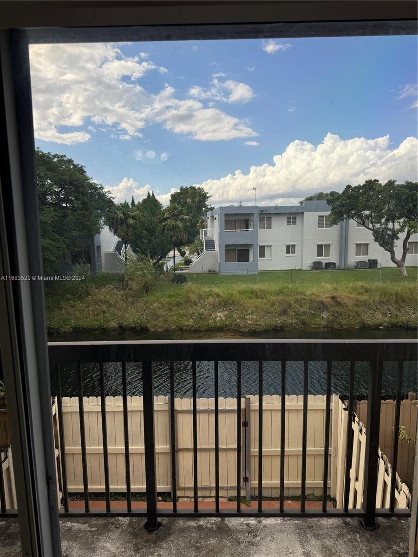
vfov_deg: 71.6
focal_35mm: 24
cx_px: 209
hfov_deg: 56.8
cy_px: 278
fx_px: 386
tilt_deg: -7.9
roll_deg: +1.5
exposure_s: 1/912
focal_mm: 6.76
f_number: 1.78
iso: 80
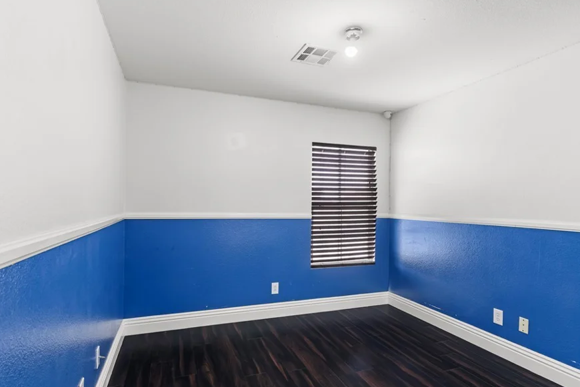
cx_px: 293
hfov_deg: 83.9
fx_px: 322
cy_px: 201
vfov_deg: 62.0
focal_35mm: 20
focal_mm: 17
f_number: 8
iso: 500
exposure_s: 1/3
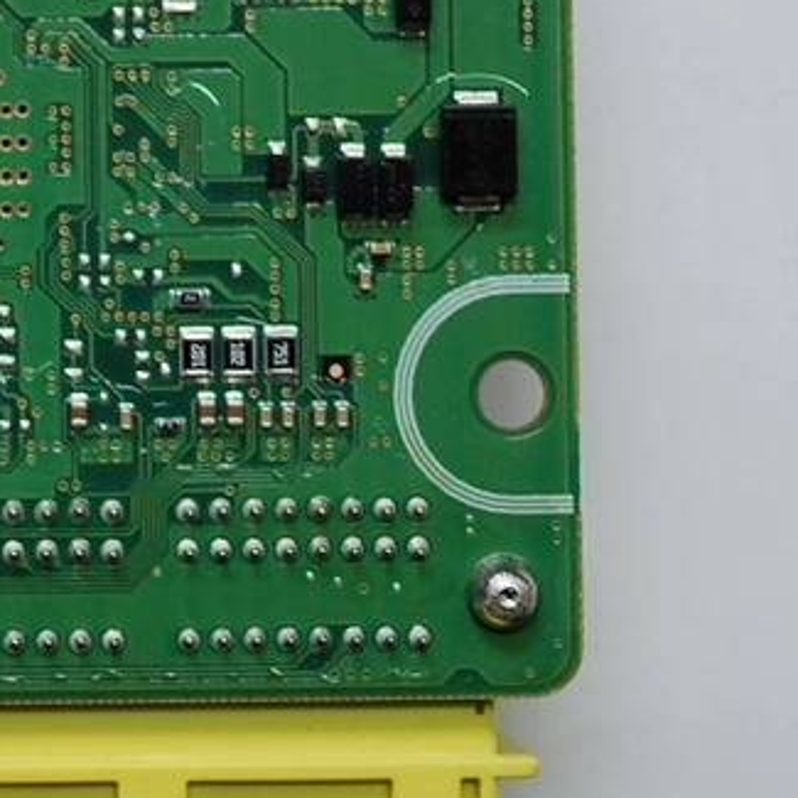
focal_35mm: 119
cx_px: 92
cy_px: 266
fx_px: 3104
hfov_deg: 14.5
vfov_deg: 14.6
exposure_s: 1/15
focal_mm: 30
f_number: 4.8
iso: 100
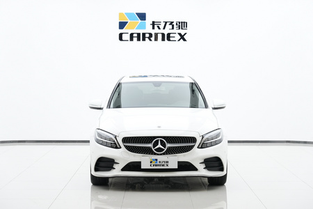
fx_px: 826
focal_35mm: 95
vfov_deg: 14.4
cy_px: 104
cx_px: 156
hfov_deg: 21.5
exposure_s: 1/125
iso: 1250
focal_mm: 95
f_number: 6.3
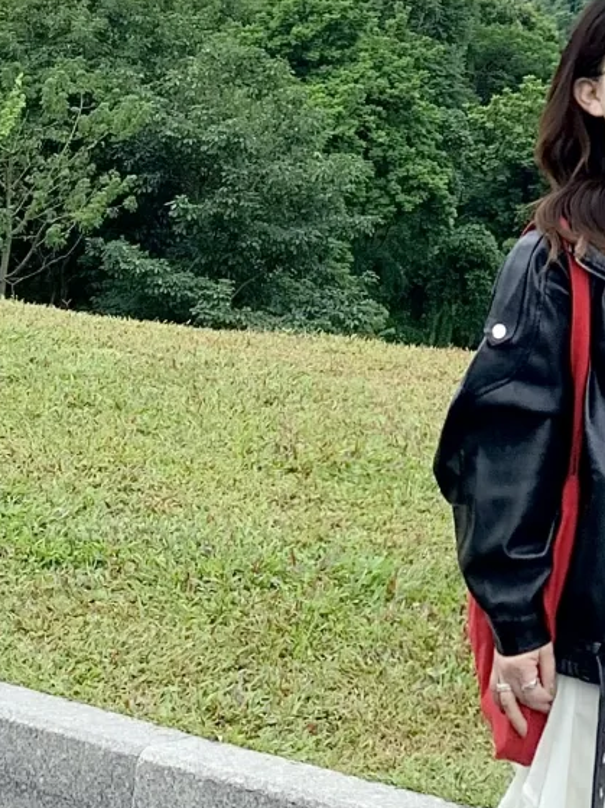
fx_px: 1562
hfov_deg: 20.9
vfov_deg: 28.9
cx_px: 660
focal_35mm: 67
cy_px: 308
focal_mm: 4.25
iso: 25
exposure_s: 1/639
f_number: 1.8
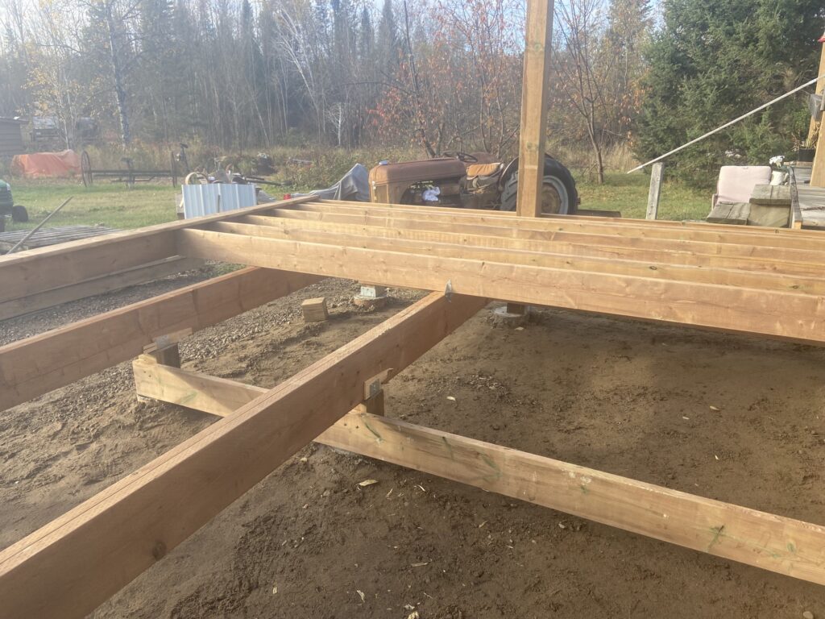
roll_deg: +1.0
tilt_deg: -18.8
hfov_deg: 67.3
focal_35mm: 26
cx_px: 412
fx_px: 620
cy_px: 310
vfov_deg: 53.1
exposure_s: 1/409
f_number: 1.8
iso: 32
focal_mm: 4.25
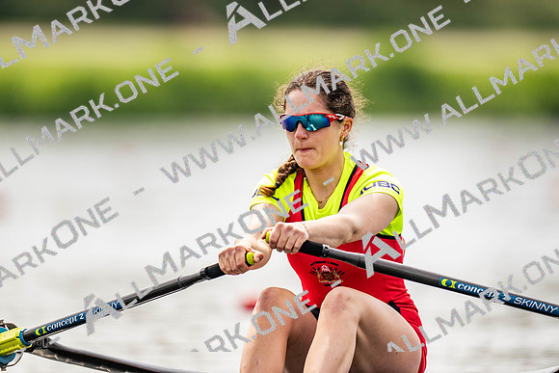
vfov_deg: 2.3
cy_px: 186
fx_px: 9318
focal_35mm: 600
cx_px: 280
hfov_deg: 3.4
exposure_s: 1/2500
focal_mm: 600
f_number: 4
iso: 450
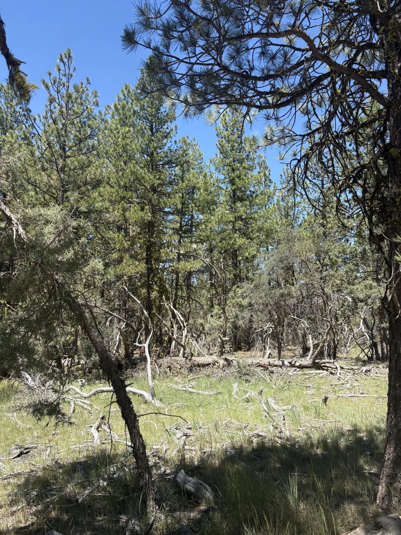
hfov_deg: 53.1
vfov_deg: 67.3
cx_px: 200
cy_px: 268
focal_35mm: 26
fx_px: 402
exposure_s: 1/1287
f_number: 1.6
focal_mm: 5.96
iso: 50
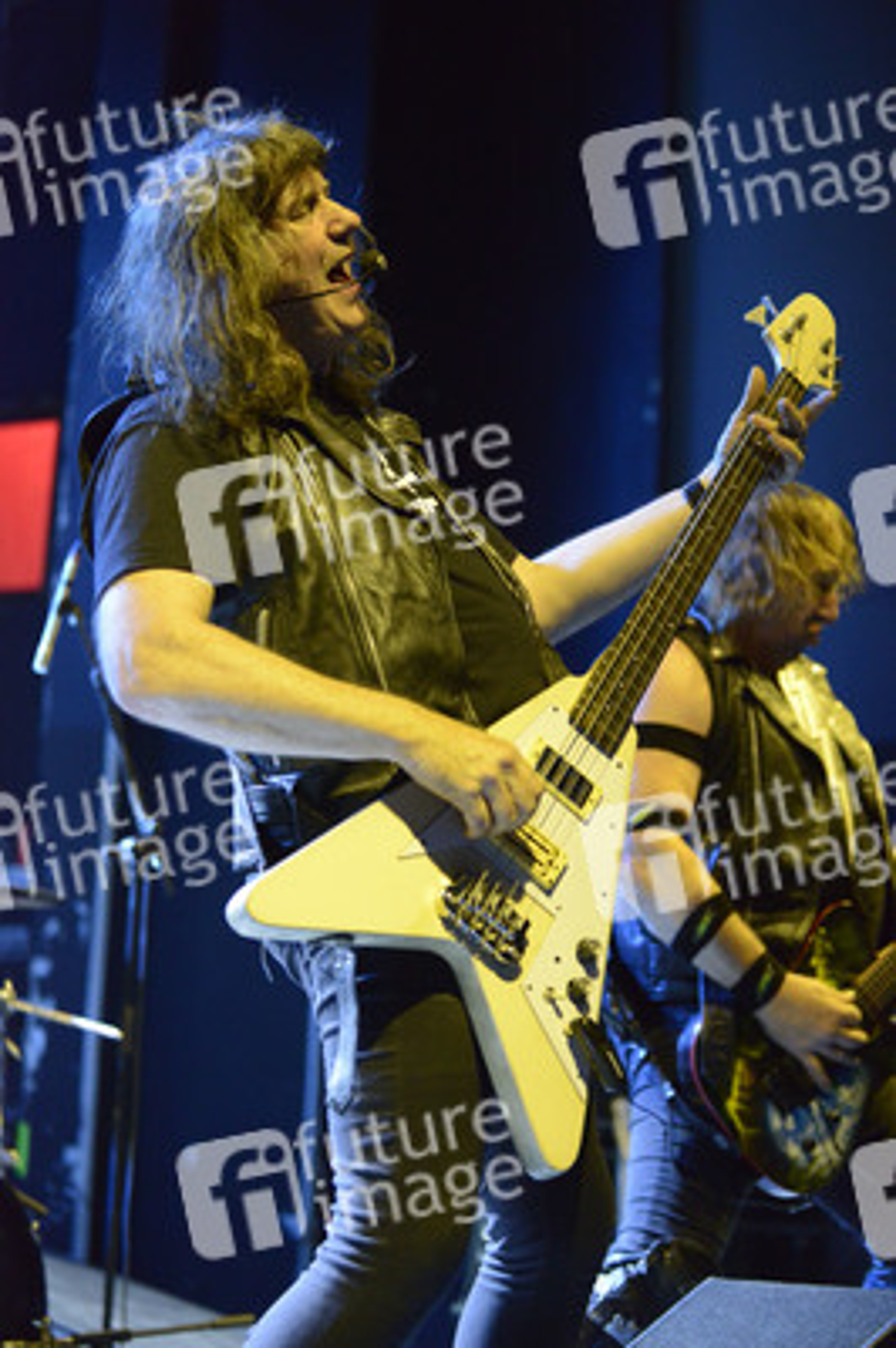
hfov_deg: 19.4
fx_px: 2618
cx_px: 448
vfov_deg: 28.9
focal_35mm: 70
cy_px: 674
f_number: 2.8
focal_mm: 70
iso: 8063
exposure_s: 1/200
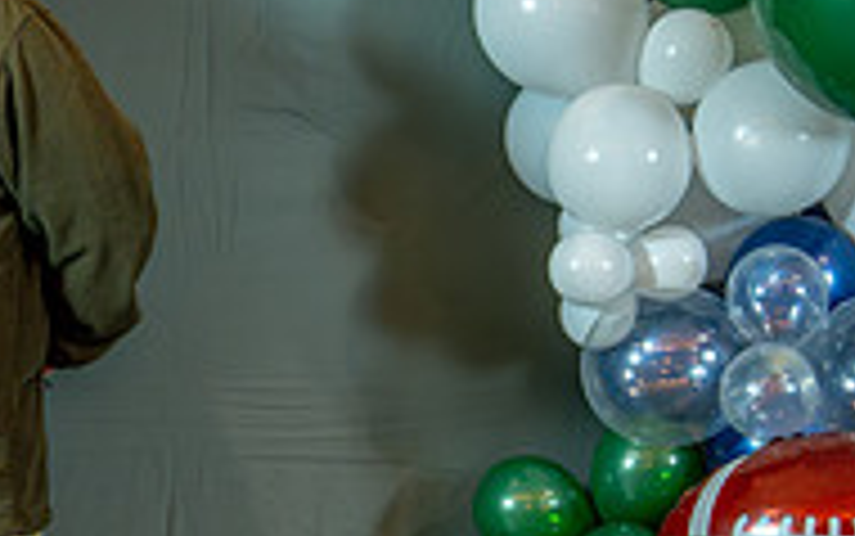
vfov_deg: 7.6
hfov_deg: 11.9
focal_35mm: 172
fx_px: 4010
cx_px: -222
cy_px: 355
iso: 1250
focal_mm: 50
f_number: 1.2
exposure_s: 1/400
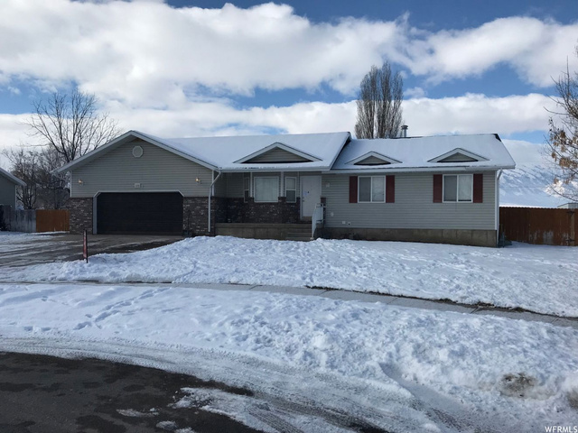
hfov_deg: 63.4
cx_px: 289
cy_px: 216
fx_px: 468
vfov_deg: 49.7
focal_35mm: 28
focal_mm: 3.99
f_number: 1.8
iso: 20
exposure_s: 1/4808
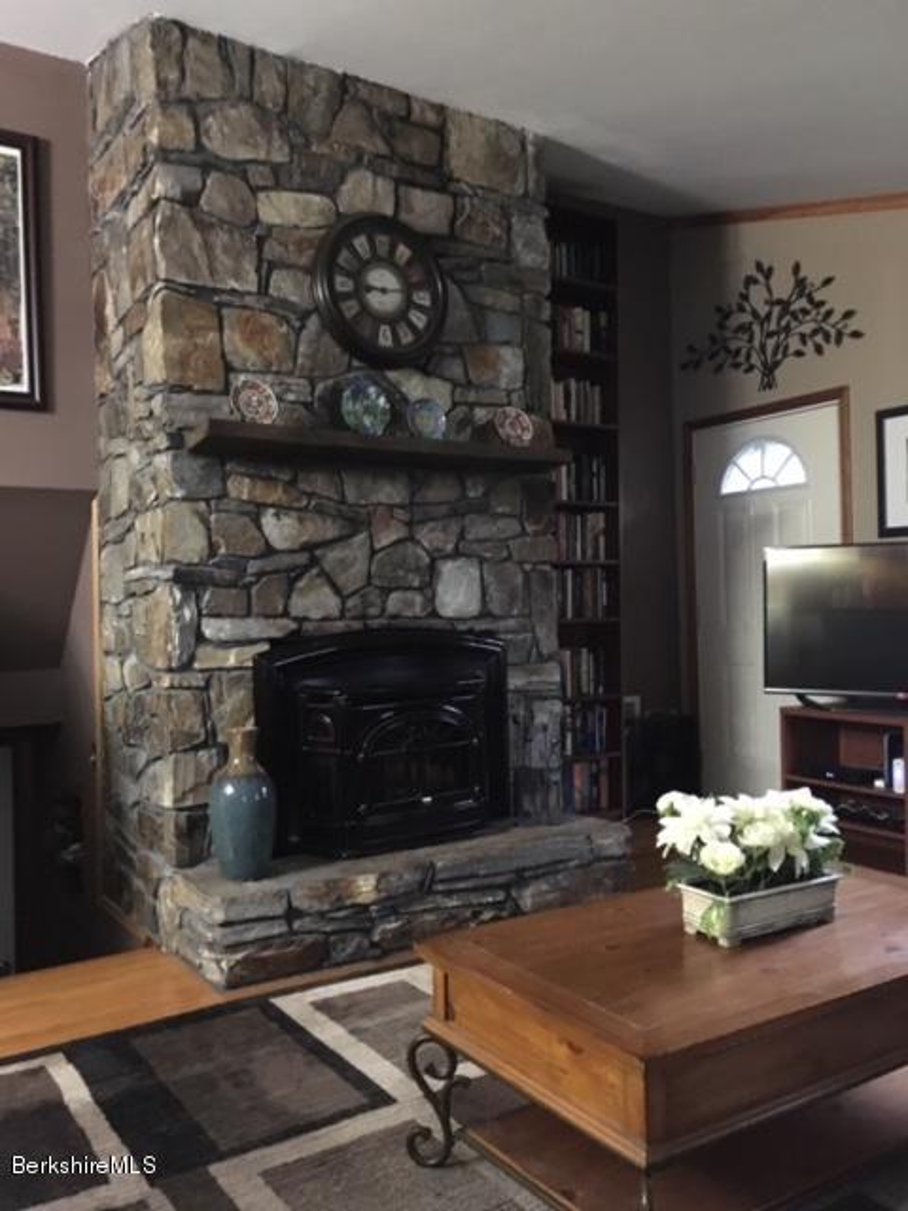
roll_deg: +1.6
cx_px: 454
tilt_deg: +0.3
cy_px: 606
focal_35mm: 29
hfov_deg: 48.2
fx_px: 1014
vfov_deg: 61.7
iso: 640
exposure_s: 1/15
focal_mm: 4.15
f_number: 2.2
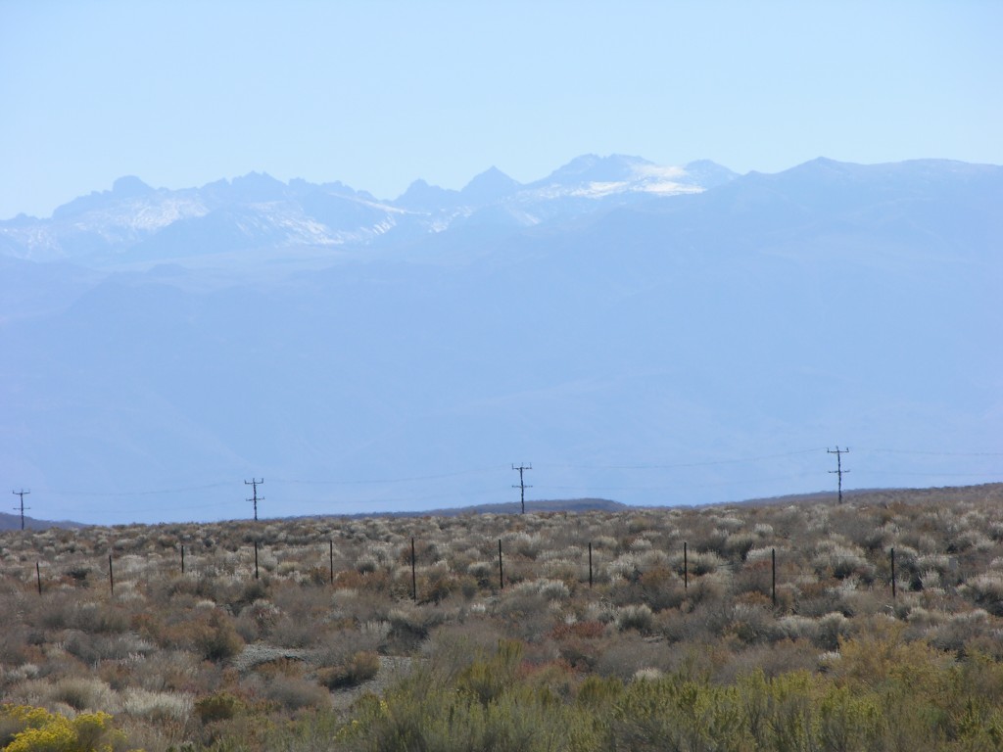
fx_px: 8113
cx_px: 502
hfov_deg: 7.1
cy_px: 376
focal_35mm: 280
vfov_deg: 5.3
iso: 50
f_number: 5.9
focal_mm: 71.2
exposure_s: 1/352
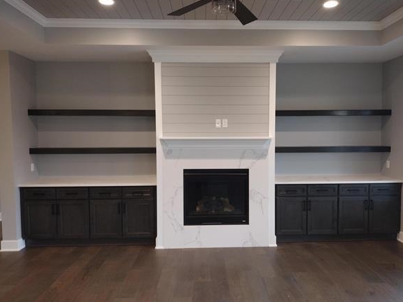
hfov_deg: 59.9
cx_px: 218
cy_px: 154
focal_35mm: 30
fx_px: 349
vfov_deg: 46.8
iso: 256
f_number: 1.7
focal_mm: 4.71
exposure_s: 1/40
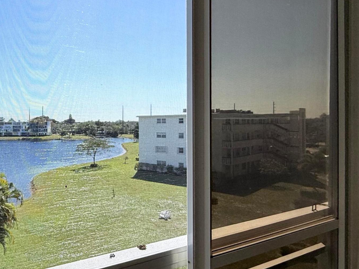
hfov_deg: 53.2
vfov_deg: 46.8
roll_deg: +0.6
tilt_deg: +0.4
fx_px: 311
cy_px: 127
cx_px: 41
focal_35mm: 30
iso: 50
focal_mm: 2.22
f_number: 2.2
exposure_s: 1/2237
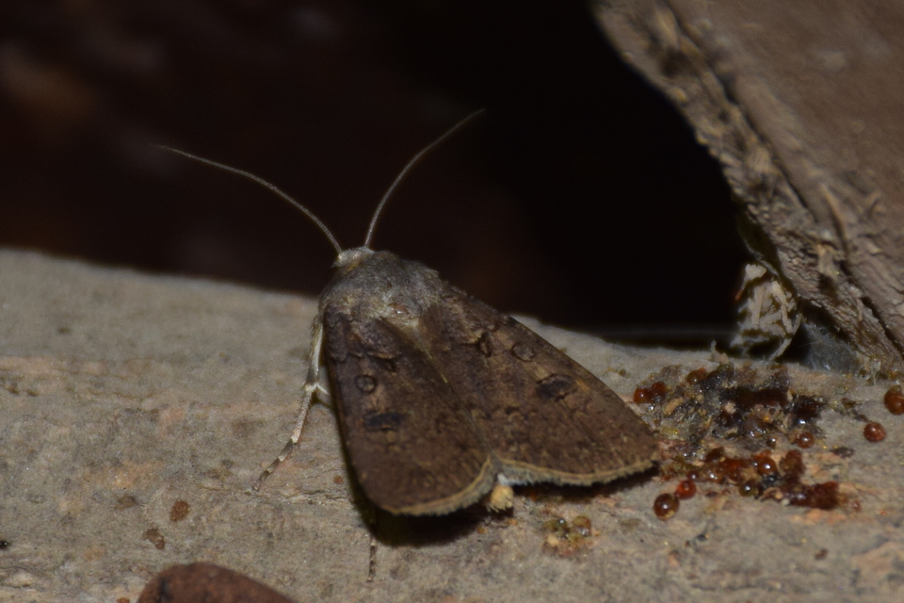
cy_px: 302
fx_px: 4218
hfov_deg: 12.2
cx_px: 452
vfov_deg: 8.2
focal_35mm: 168
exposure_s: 1/60
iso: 320
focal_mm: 112
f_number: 5.6
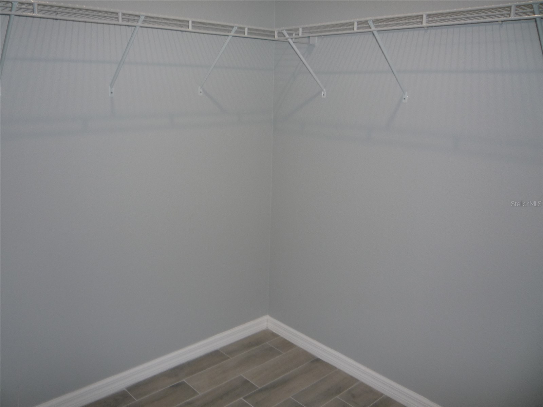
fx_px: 471
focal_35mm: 30
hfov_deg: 60.0
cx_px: 272
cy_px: 204
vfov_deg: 46.8
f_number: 3.3
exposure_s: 1/30
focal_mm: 5.2
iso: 100
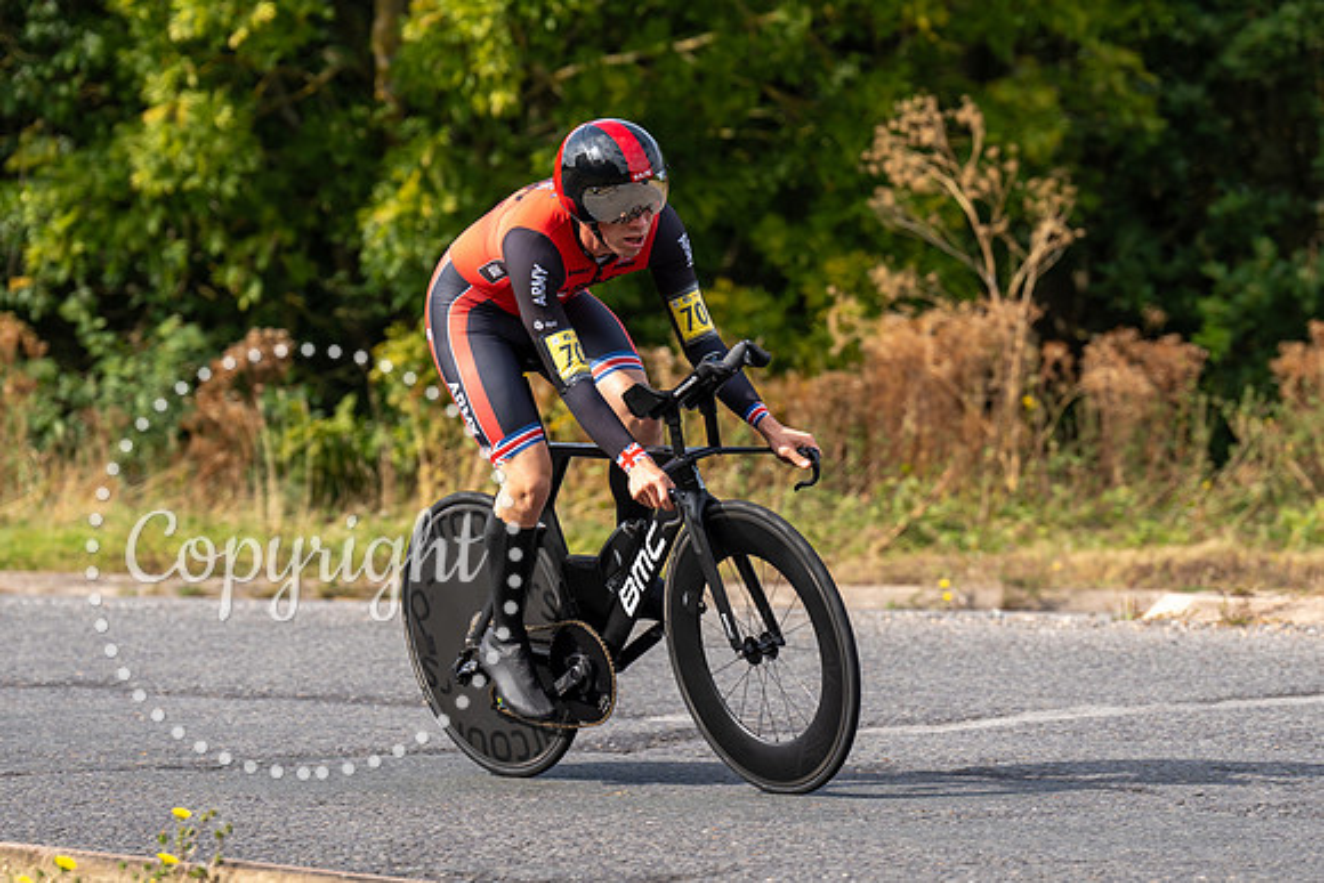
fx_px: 7371
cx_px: 702
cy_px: 369
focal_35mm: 200
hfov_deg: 10.3
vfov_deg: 6.9
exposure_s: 1/1000
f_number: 4
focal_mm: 151
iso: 125
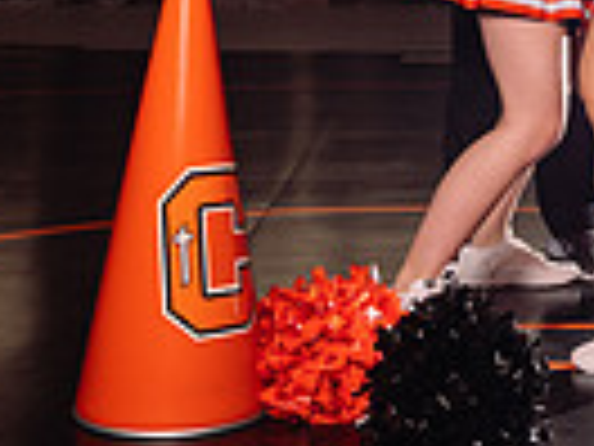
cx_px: 464
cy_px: -514
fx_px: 1682
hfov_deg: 19.8
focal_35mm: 98
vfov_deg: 12.7
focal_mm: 30
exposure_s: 1/200
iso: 200
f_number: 7.1
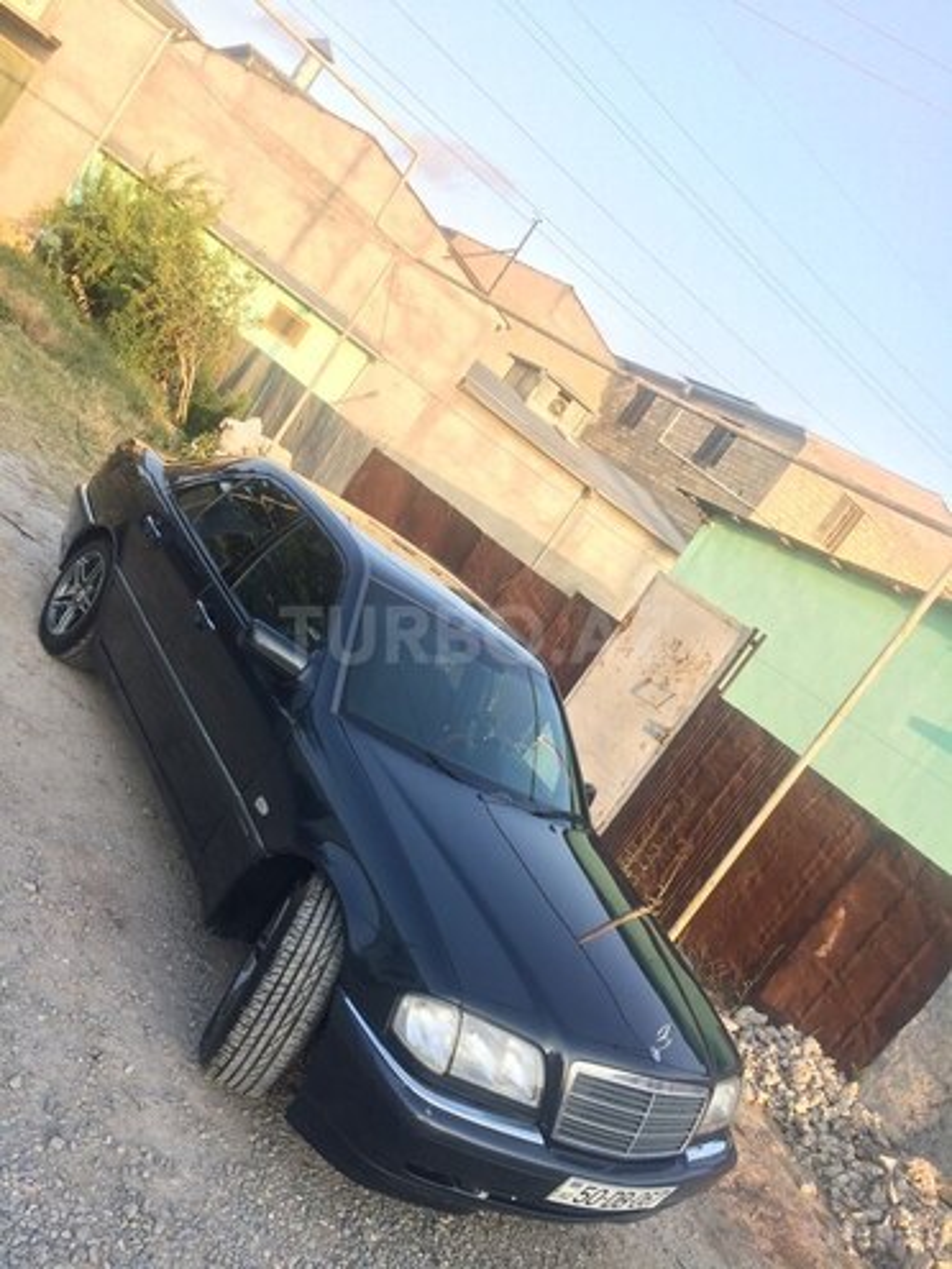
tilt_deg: -7.3
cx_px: 476
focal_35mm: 29
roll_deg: -36.3
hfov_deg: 48.2
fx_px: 1063
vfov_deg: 61.7
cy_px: 634
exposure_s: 1/249
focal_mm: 4.15
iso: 32
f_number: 2.2
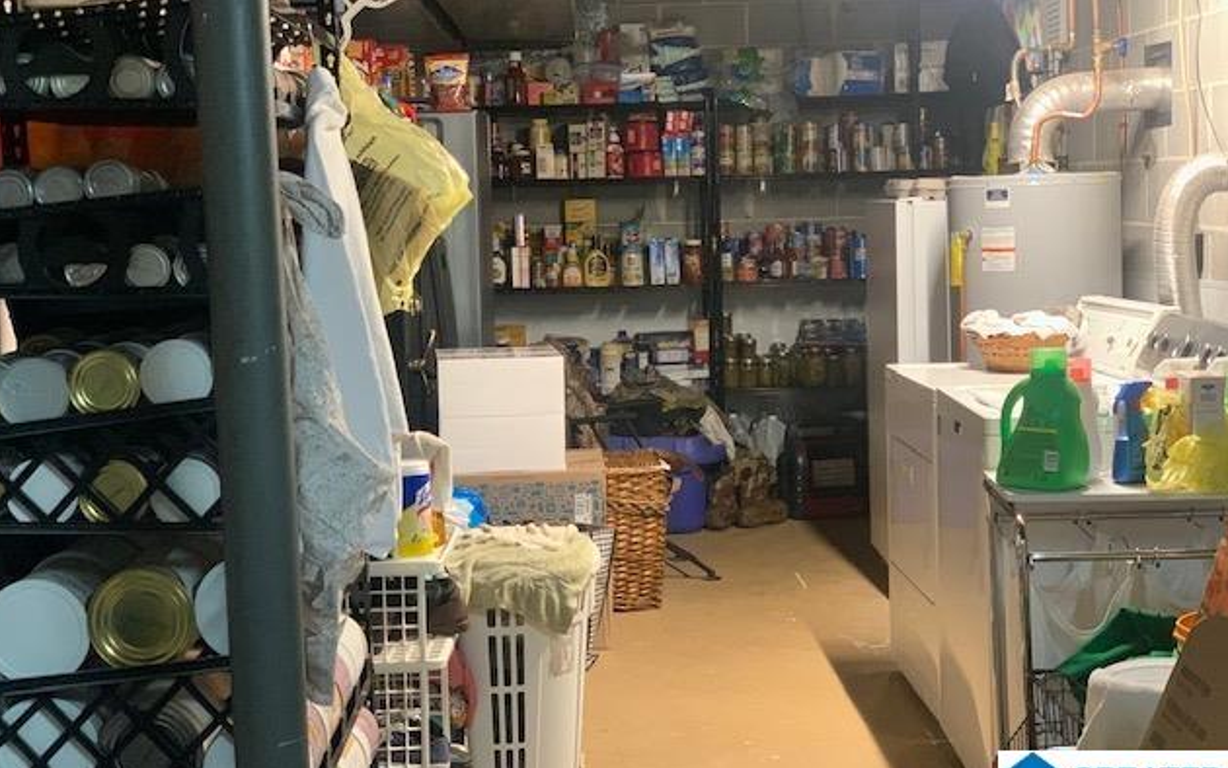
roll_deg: +1.5
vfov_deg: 23.2
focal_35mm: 56
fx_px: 1874
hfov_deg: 36.3
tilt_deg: -4.4
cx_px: 608
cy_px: 372
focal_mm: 6
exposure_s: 1/30
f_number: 2.4
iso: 500
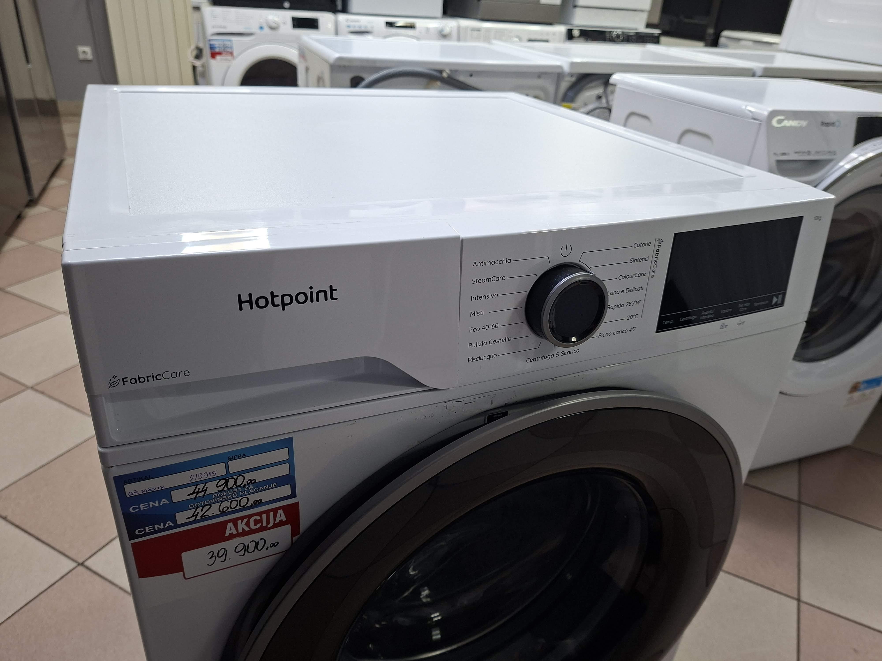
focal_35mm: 23
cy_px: 330
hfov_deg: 73.9
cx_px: 441
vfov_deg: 58.9
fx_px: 586
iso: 160
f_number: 1.8
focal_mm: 5.54
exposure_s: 1/50
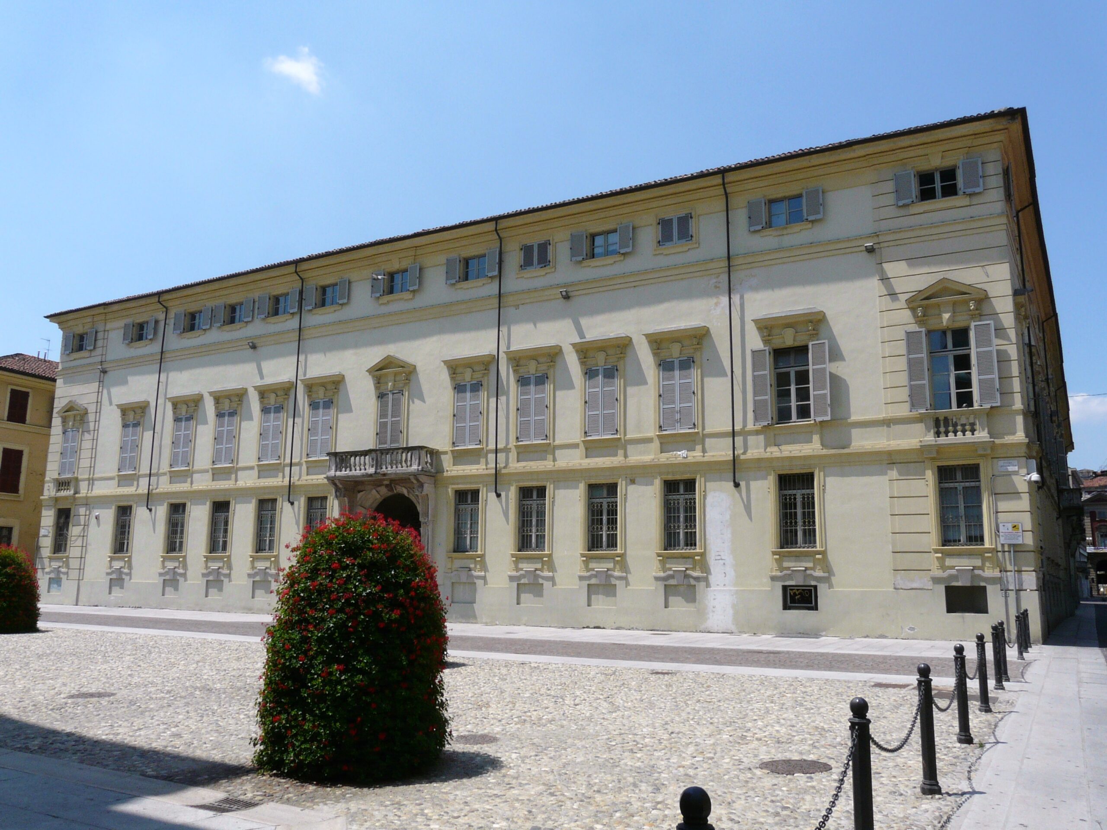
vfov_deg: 49.7
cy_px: 415
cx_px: 554
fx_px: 895
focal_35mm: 28
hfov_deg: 63.4
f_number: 7.1
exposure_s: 1/400
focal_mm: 4.6
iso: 100
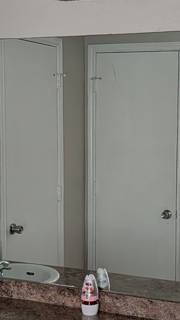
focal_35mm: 71
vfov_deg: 29.7
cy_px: 153
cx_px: 119
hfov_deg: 17.0
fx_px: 603
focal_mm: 6.9
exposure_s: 1/451
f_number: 1.68
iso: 228
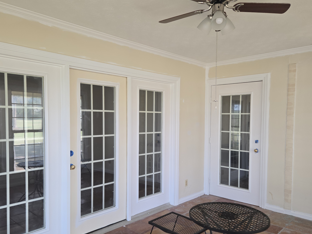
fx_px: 261
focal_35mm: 29
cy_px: 131
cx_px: 149
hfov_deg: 61.6
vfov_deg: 48.1
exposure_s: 1/60
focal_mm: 5.4
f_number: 1.8
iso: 40
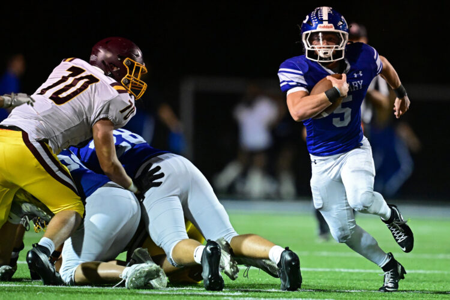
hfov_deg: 5.2
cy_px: 150
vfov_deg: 3.4
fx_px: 5000
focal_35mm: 400
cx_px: 225
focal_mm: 400
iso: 8000
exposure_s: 1/1000
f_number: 2.8
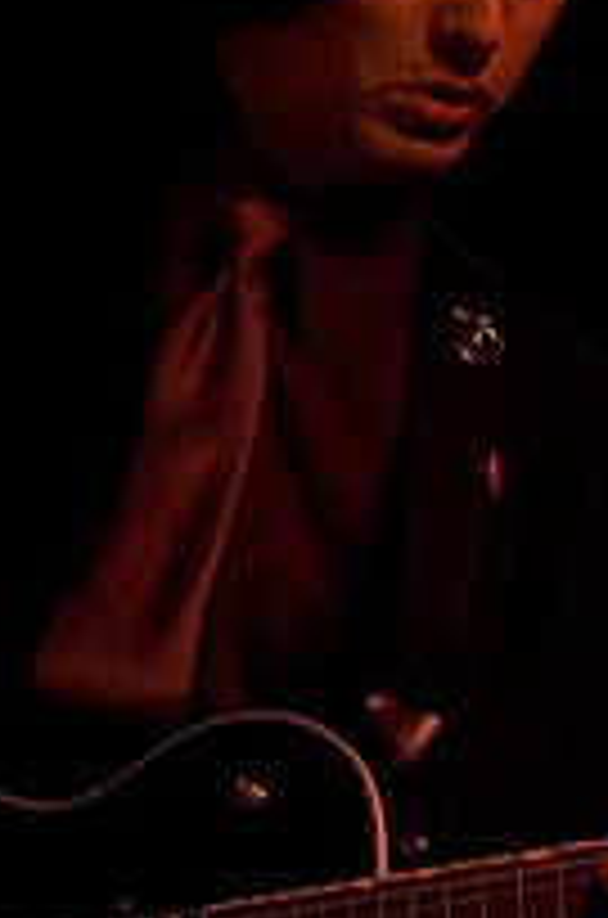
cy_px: 585
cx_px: 385
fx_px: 4889
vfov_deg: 10.7
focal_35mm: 192
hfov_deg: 7.1
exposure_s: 1/40
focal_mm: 58
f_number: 2.8
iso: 800
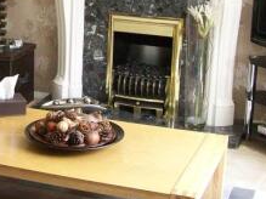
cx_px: 4
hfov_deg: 19.9
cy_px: 20
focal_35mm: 96
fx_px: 737
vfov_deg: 15.2
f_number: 2.7
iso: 200
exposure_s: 1/71.9
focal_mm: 6
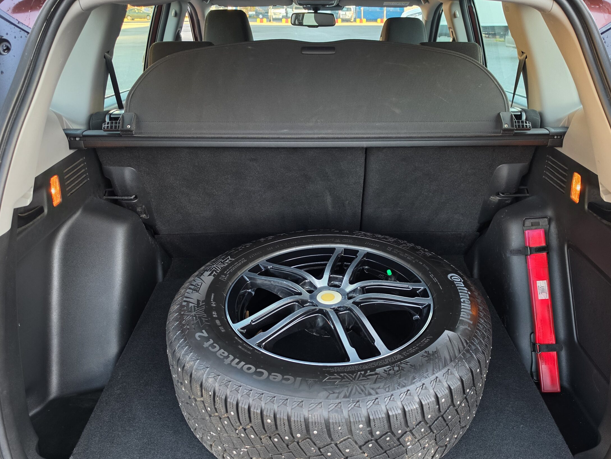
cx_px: 327
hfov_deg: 65.2
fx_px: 477
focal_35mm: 27
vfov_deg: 51.1
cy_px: 269
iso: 125
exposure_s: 1/180
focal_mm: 6.5
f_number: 1.4
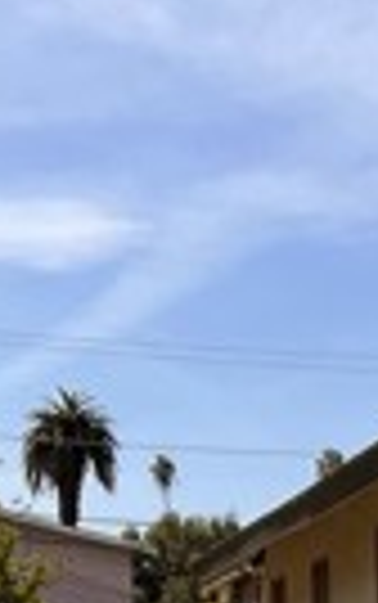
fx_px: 2171
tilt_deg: -8.2
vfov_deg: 13.9
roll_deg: -0.6
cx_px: 549
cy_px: 1125
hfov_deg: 9.7
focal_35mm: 132
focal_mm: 5.7
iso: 50
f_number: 1.5
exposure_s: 1/6211
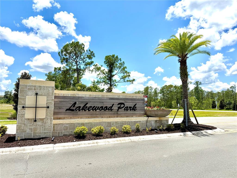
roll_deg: -0.8
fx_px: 164
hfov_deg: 71.6
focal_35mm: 24
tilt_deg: +5.1
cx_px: 118
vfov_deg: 56.8
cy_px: 89
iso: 80
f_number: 1.78
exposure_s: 1/8130
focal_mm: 6.76
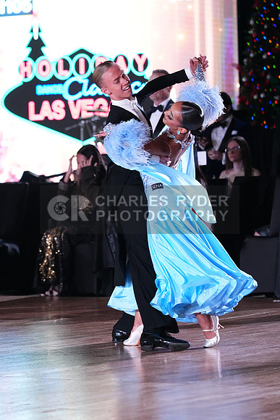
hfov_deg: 6.9
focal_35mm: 200
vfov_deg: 10.3
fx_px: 2332
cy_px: 210
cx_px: 140
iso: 10000
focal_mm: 200
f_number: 5
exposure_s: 1/400
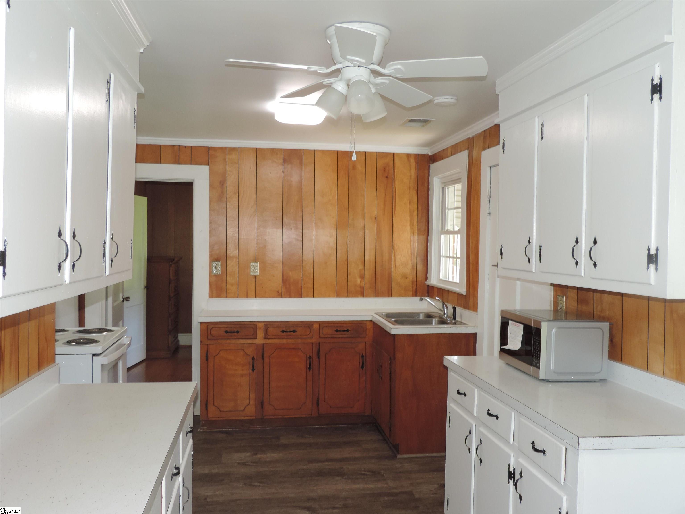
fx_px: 594
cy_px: 257
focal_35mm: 30
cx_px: 342
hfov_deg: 60.0
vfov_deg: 46.8
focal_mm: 5.3
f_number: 3.1
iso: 200
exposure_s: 1/30
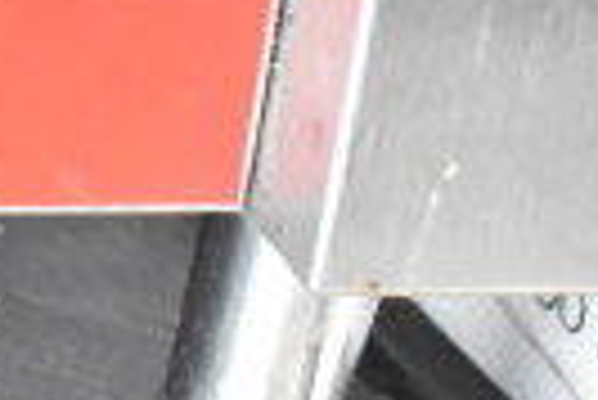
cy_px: -88
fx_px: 2865
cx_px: -746
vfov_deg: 7.9
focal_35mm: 172
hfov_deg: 10.5
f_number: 7.1
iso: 6400
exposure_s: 1/160
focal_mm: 25
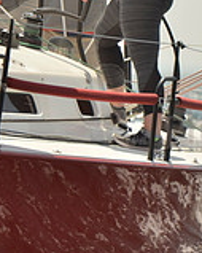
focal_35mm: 685
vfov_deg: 2.8
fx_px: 5124
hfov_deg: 2.3
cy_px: 48
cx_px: 80
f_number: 7.1
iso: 200
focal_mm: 200
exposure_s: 1/1250
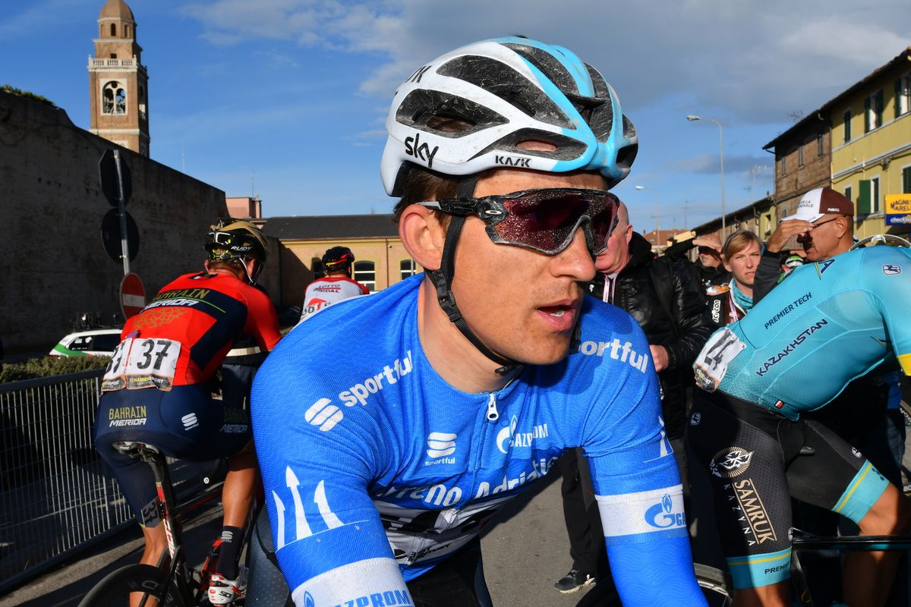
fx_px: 911
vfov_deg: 36.9
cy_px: 304
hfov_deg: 53.1
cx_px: 456
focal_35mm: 36
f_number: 13
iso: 400
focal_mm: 24
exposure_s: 1/1000
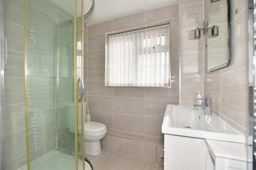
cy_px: 85
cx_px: 128
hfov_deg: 100.4
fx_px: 107
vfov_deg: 77.3
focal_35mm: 15
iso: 100
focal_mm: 10
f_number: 4
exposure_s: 1/60
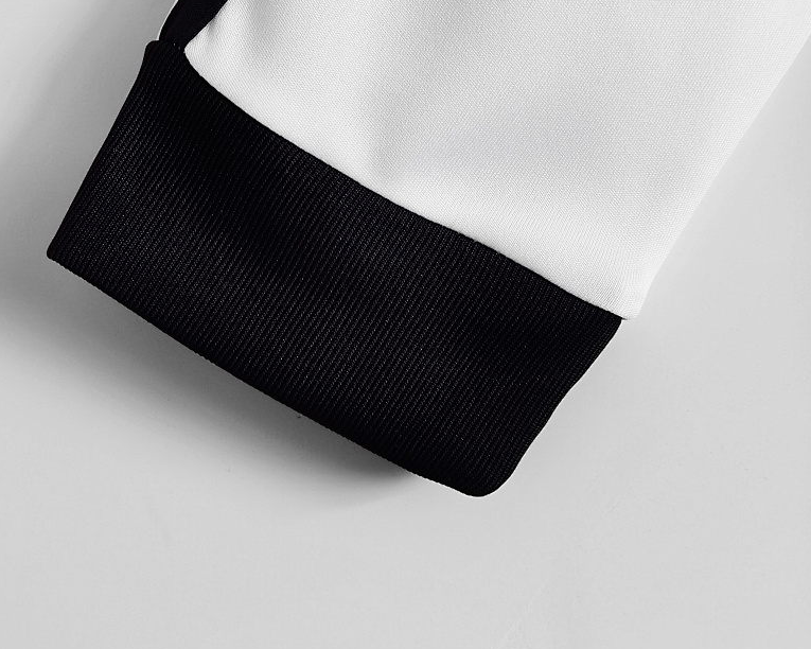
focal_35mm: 51
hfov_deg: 36.5
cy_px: 253
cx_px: 333
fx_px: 1224
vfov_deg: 29.6
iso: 160
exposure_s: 1/50
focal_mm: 5.58
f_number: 1.8
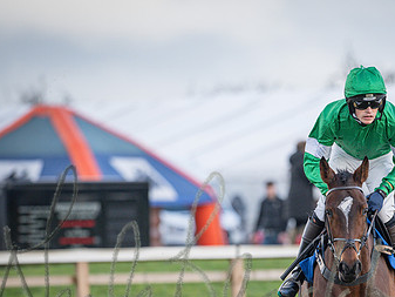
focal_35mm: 770
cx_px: 290
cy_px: 254
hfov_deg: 2.6
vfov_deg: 1.9
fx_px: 8790
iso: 800
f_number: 5
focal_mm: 400
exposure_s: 1/1250
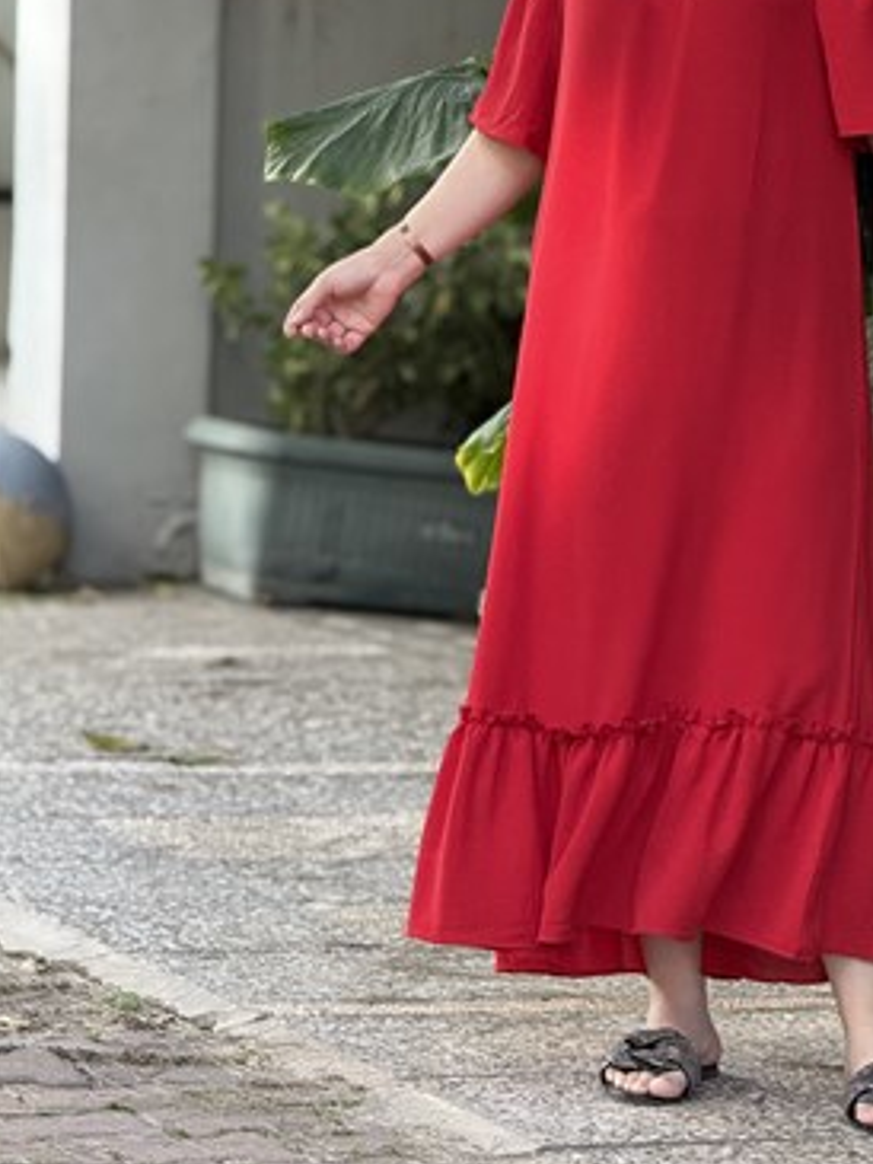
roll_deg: -2.6
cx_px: 621
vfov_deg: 11.3
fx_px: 5881
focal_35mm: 175
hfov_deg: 8.5
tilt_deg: -4.2
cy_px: 397
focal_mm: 15.66
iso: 125
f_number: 2.8
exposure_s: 1/99
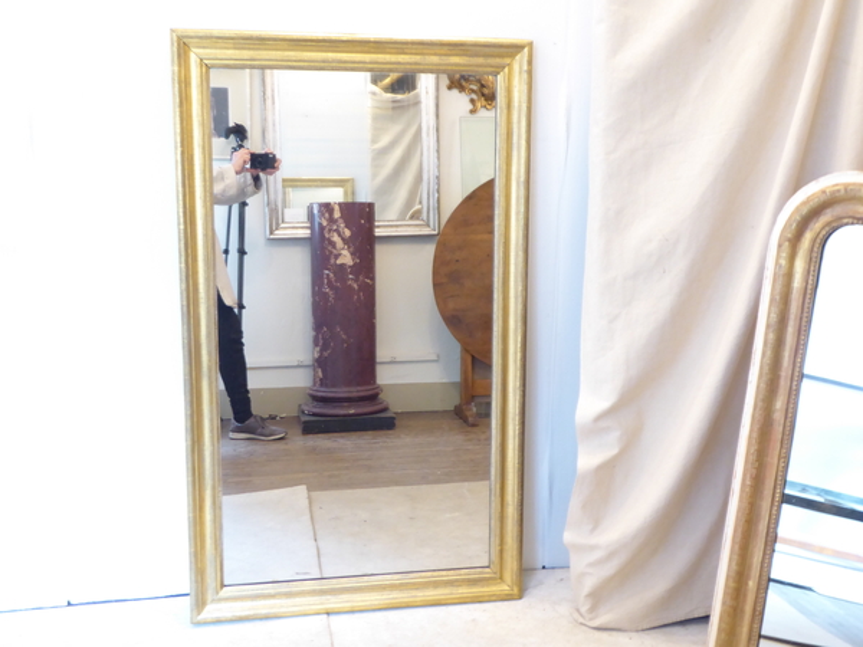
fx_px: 972
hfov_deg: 47.9
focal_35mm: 39
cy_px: 324
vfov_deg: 36.8
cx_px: 432
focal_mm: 6.7
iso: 400
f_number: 3.7
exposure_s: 1/6
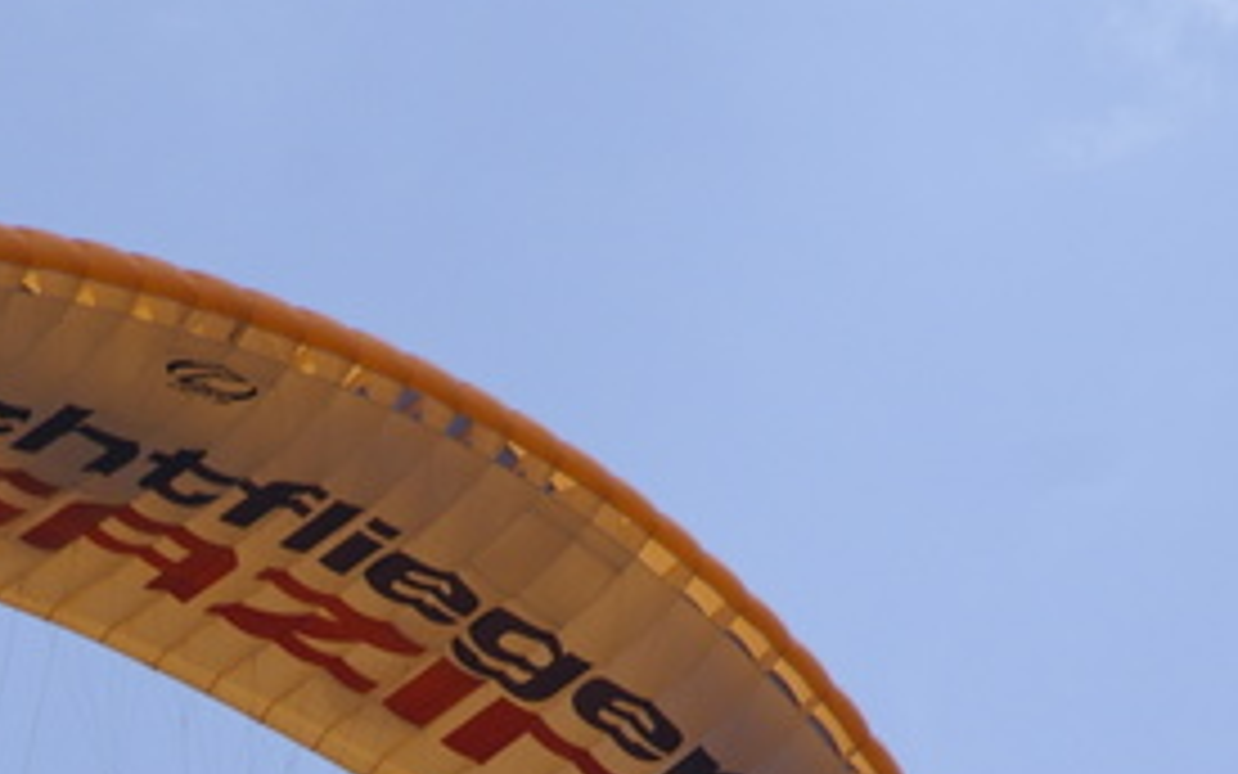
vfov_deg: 1.5
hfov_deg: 2.4
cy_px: 1120
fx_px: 29663
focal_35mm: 879
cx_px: 149
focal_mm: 200
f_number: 8
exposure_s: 1/750
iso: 200
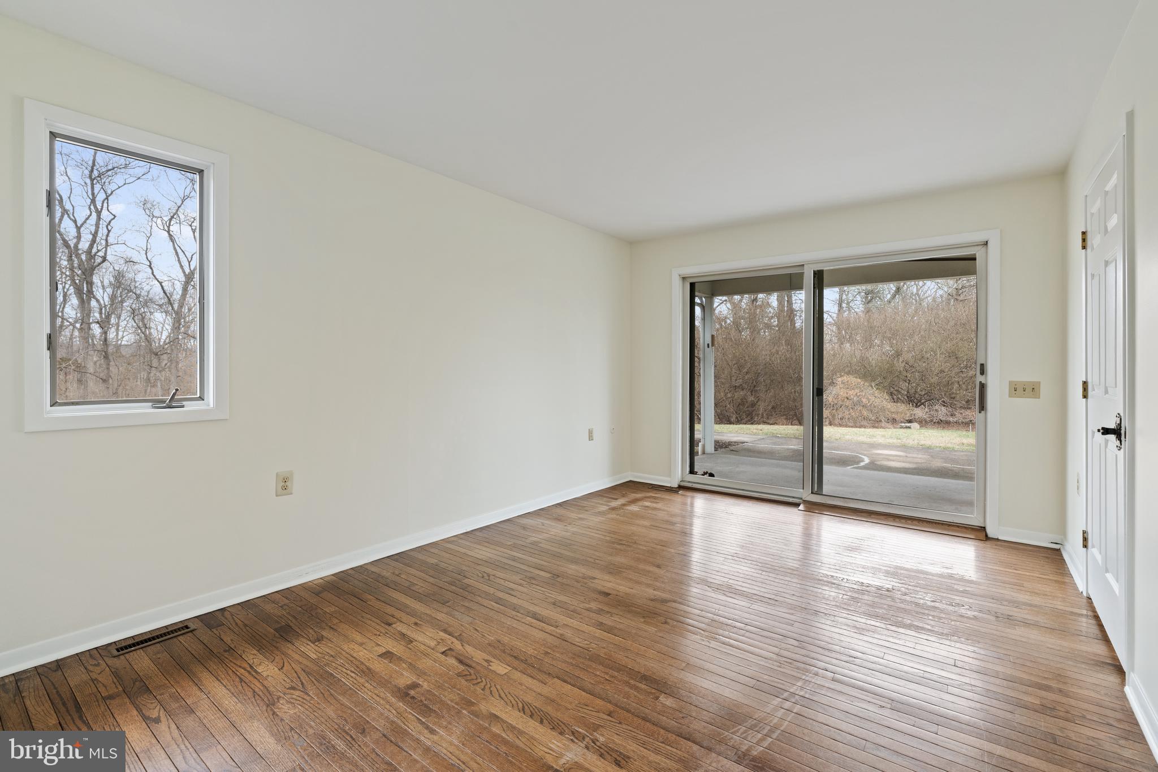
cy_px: 386
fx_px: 515
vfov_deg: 73.7
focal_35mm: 16
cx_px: 579
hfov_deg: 96.7
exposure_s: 1/6
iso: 400
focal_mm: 16
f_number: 8
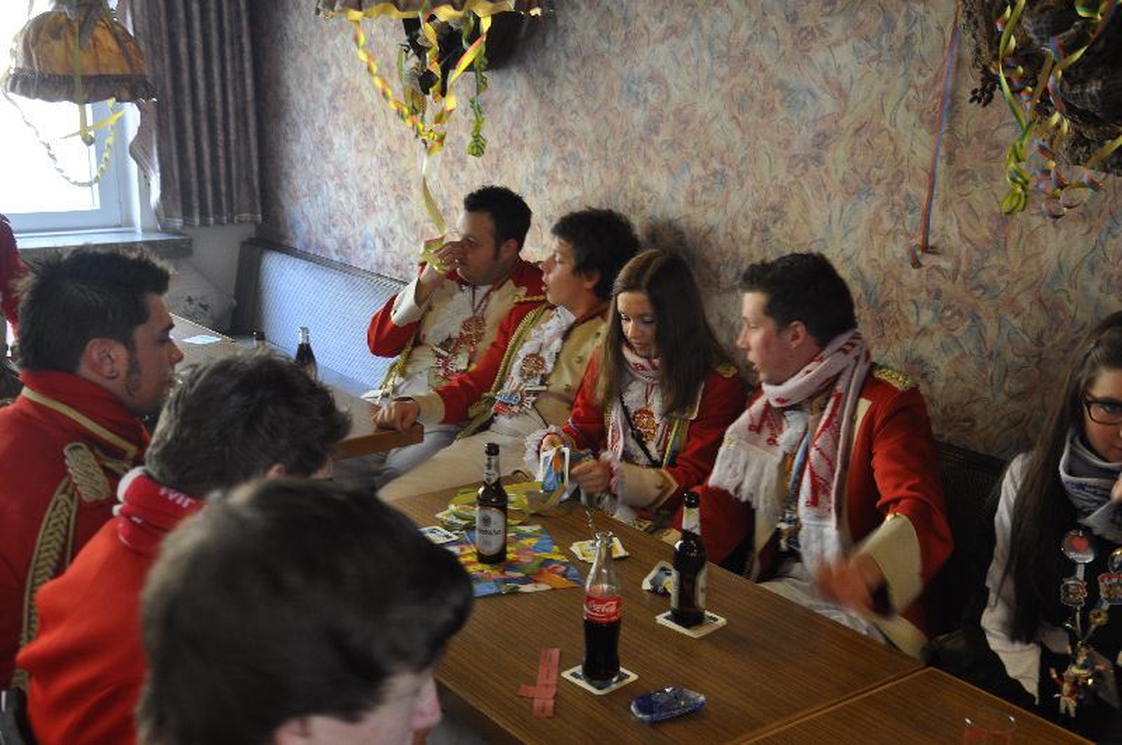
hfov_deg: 46.5
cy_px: 372
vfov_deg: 31.8
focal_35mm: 42
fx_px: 1307
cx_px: 561
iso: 400
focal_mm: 28
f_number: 4.2
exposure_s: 1/20
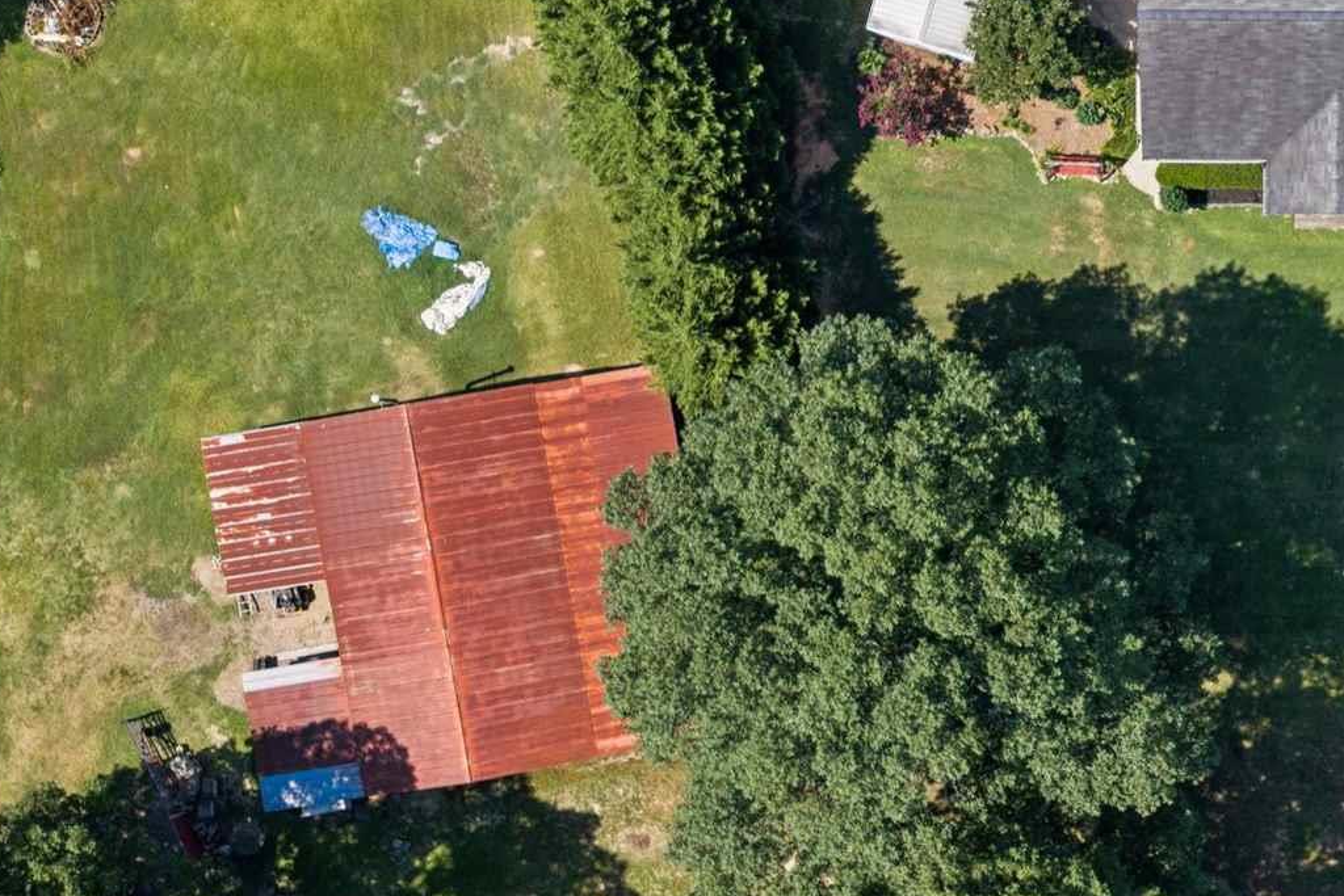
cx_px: 1450
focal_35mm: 84
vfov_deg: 16.3
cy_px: 424
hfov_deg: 22.9
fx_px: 3136
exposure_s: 1/20
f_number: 2.8
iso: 125
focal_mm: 14.4
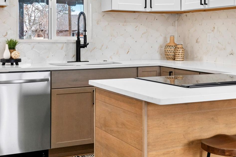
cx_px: 152
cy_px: 31
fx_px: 387
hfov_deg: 33.7
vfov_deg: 22.7
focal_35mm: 59
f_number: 9
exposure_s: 1/50
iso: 800
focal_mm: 35
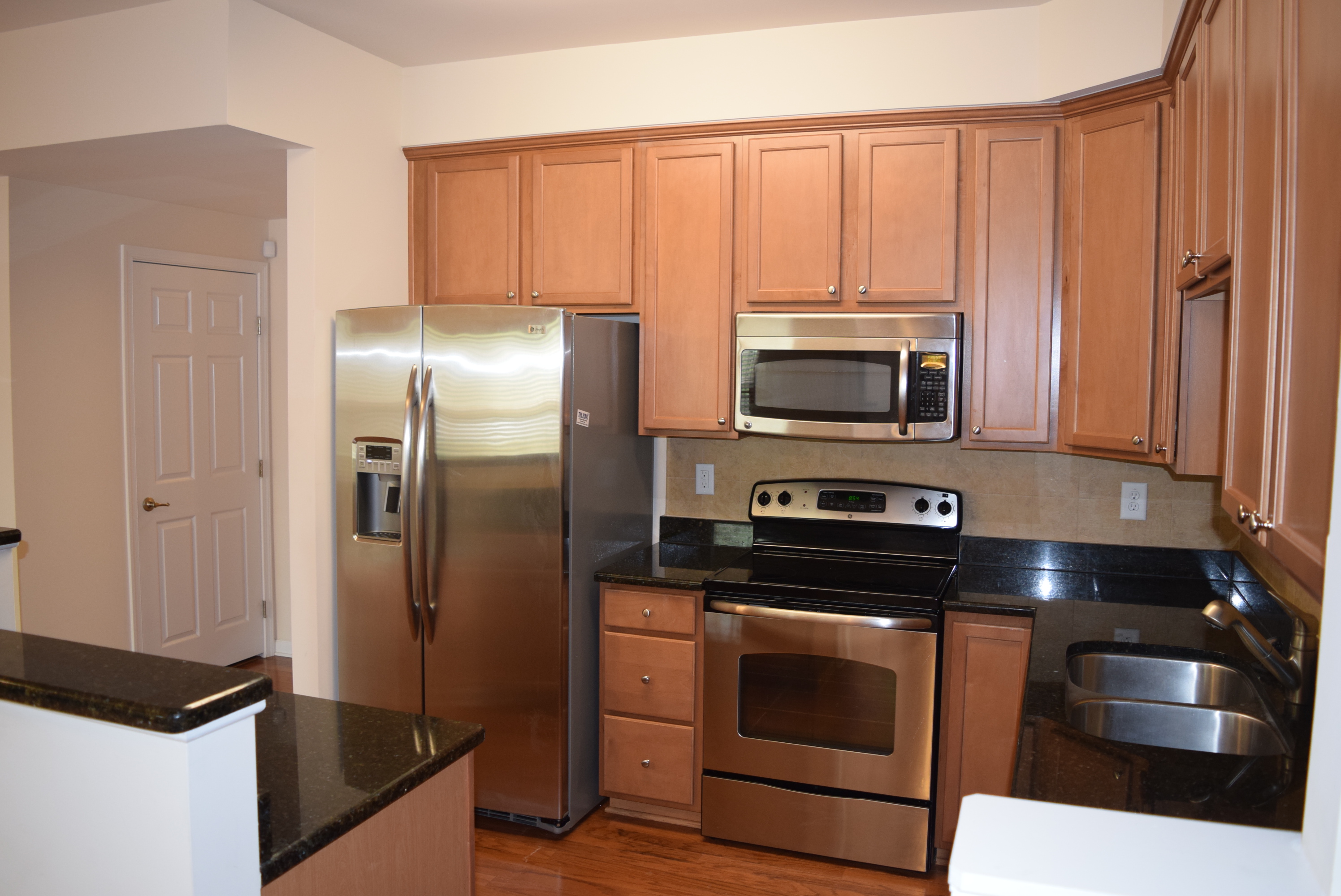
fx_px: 1006
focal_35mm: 27
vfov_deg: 48.0
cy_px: 448
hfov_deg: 67.3
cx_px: 670
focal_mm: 18
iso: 800
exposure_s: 1/60
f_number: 3.5
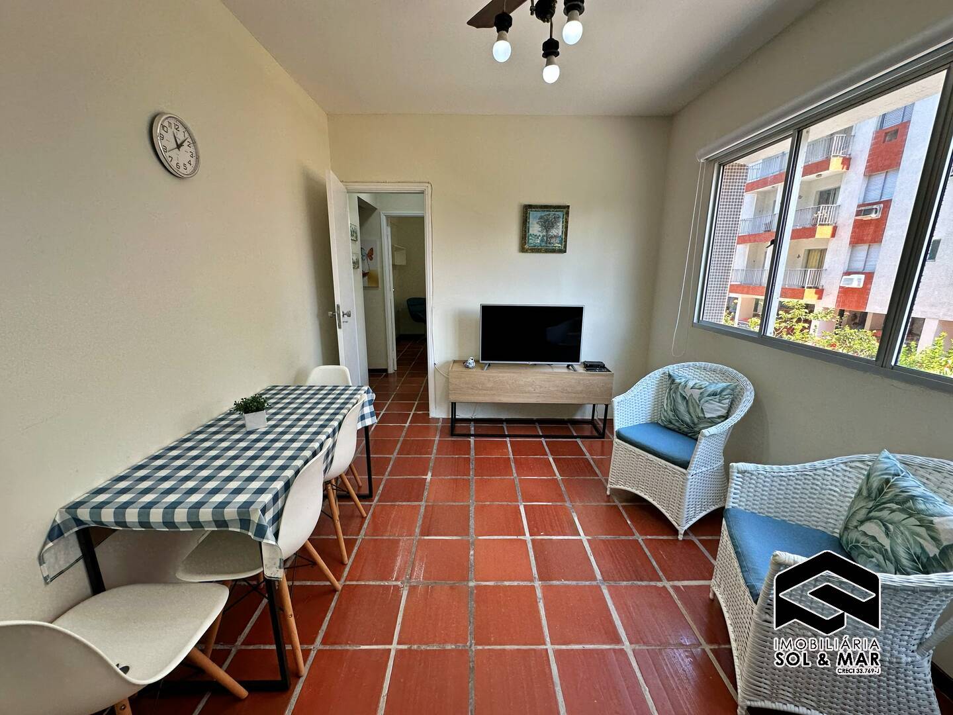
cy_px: 358
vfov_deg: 85.7
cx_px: 476
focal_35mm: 14
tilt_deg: -12.8
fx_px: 385
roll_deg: -0.5
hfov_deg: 102.1
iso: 64
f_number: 2.2
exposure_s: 1/120
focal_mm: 2.22
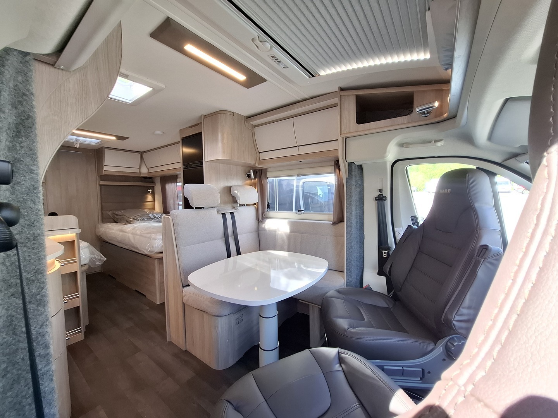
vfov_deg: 89.9
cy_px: 209
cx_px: 279
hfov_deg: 106.2
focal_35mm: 13
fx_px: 210
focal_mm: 1.74
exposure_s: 1/50
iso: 80
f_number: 2.2
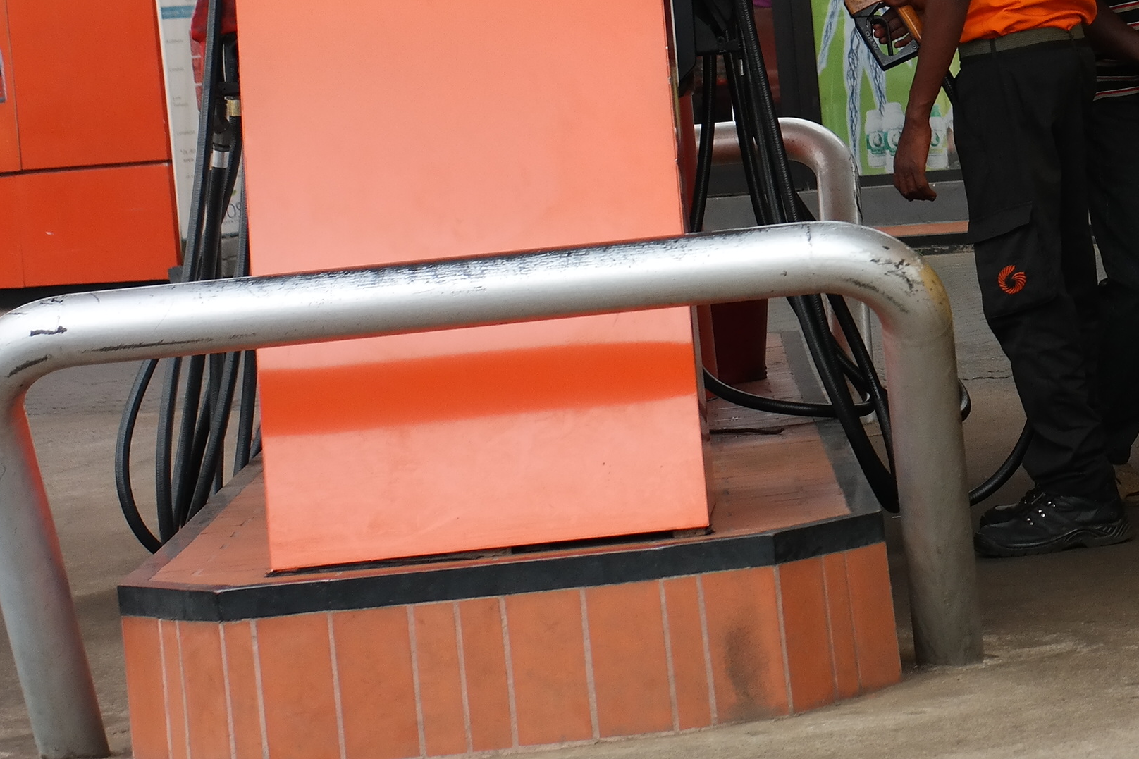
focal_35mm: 166
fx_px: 5251
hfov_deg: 12.1
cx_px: 1319
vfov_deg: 8.2
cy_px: -41
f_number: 4.5
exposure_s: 1/800
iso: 500
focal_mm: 45
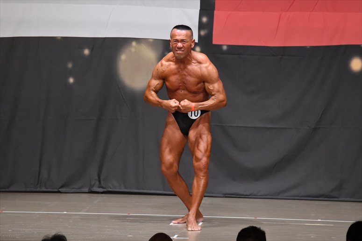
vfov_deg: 6.1
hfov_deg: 9.2
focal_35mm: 225
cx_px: 181
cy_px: 120
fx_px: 2261
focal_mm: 150
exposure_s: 1/400
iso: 6400
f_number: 5.6
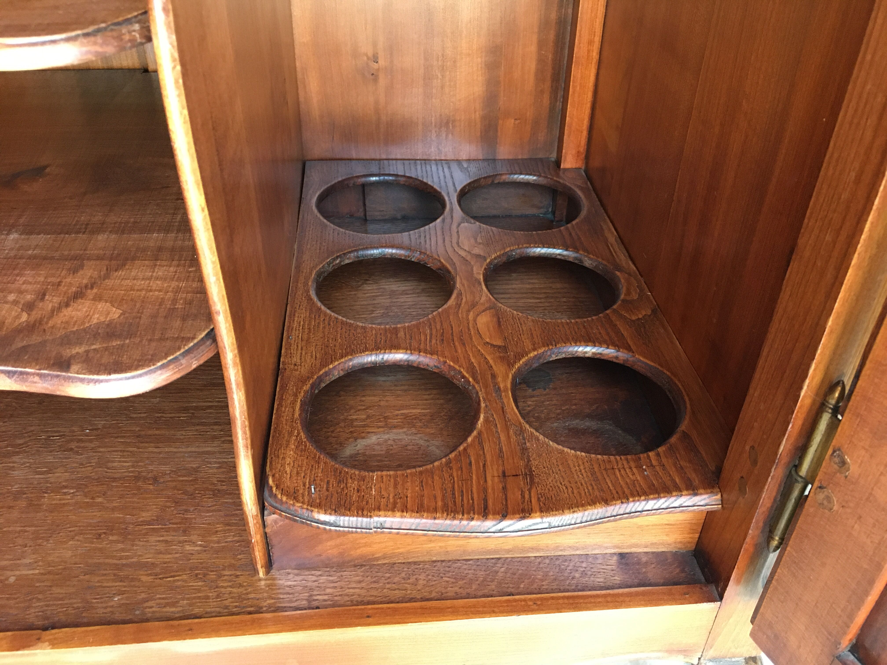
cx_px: 444
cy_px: 332
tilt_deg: -35.9
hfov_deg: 61.7
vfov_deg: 48.2
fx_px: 743
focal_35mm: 29
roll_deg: +0.1
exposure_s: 1/25
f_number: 2.2
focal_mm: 4.15
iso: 200
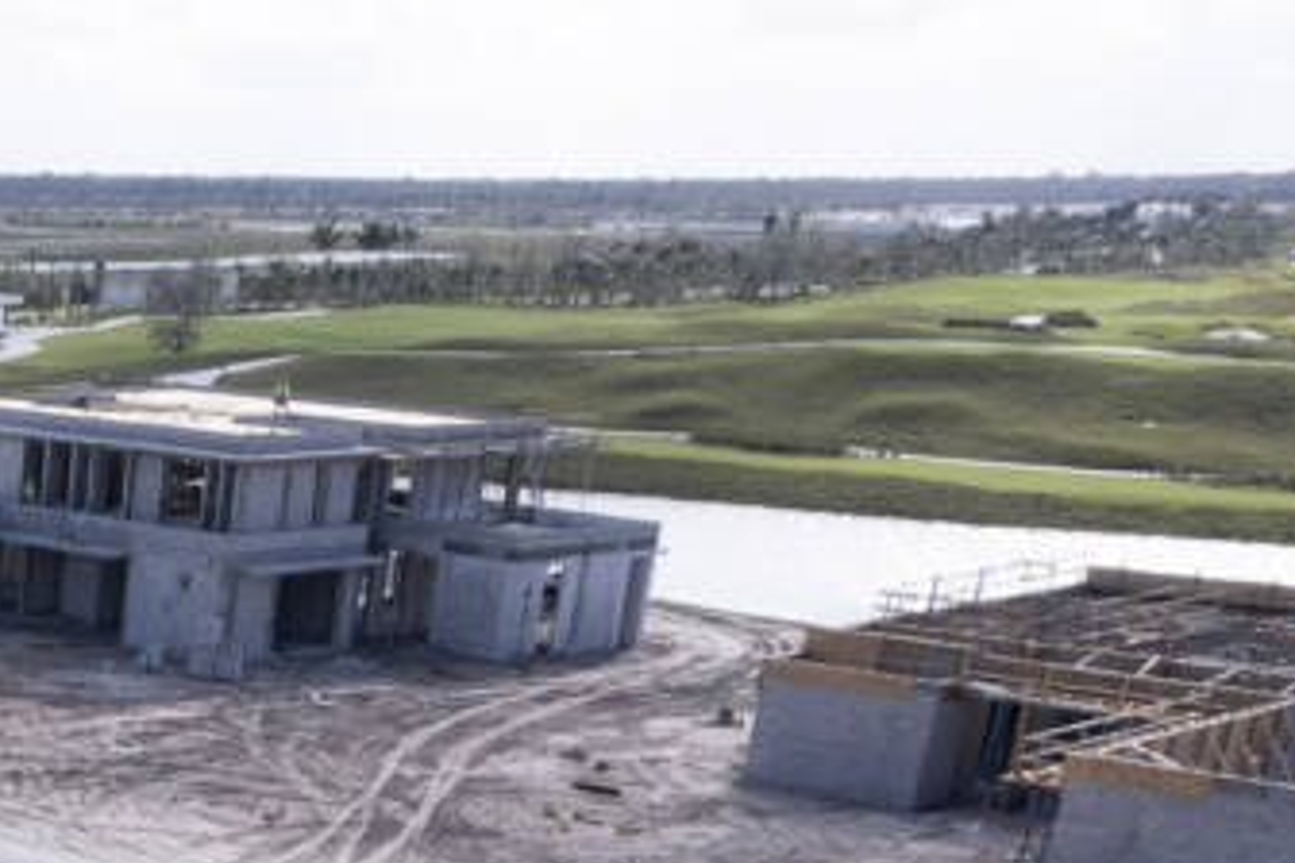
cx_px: -624
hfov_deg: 24.0
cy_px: 1281
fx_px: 2410
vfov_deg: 18.2
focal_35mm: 67
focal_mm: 8.38
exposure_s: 1/2500
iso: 200
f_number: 2.8
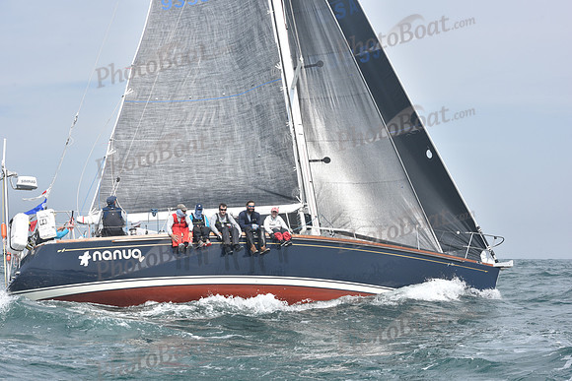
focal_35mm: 70
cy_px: 190
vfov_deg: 19.5
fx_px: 1112
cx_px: 286
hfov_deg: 28.8
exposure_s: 1/800
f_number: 11
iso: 320
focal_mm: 70
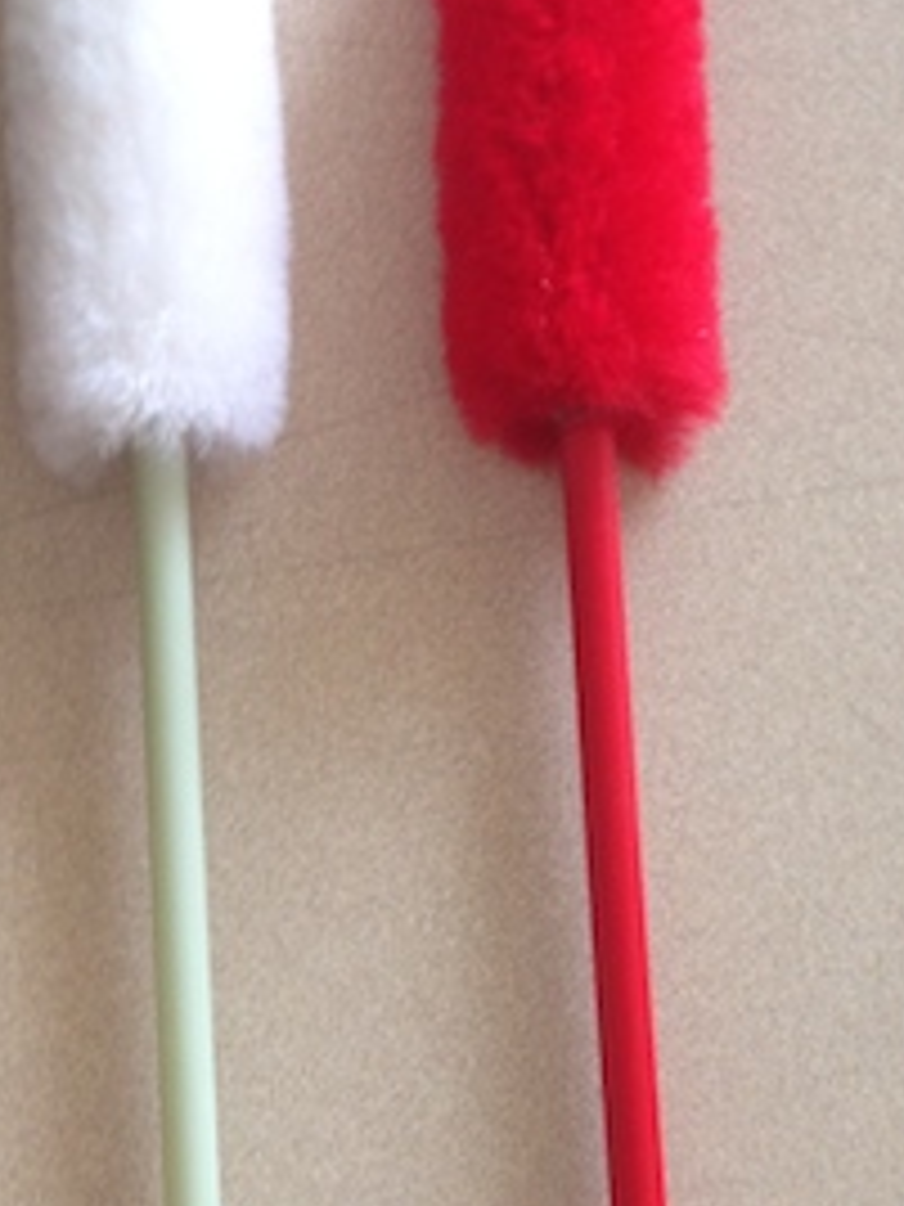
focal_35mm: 74
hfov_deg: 19.7
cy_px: 603
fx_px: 2577
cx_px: 184
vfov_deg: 26.3
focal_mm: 4.12
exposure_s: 1/20
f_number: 2.4
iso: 80
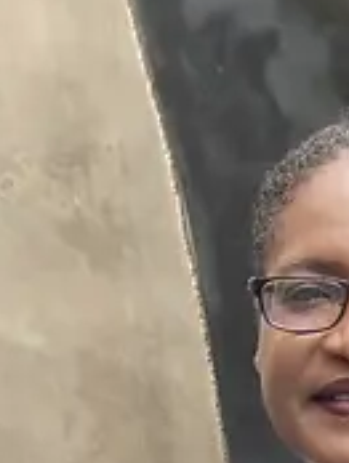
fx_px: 2400
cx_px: 384
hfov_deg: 8.3
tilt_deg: -7.0
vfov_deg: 10.5
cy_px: 766
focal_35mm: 179
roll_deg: -0.6
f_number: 2.4
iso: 16
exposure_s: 1/122
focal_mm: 6
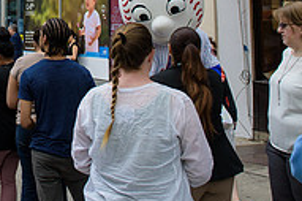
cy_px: -53
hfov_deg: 26.4
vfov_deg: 17.6
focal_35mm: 73
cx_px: 5
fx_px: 612
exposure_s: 1/250
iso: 200
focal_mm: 24
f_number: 4
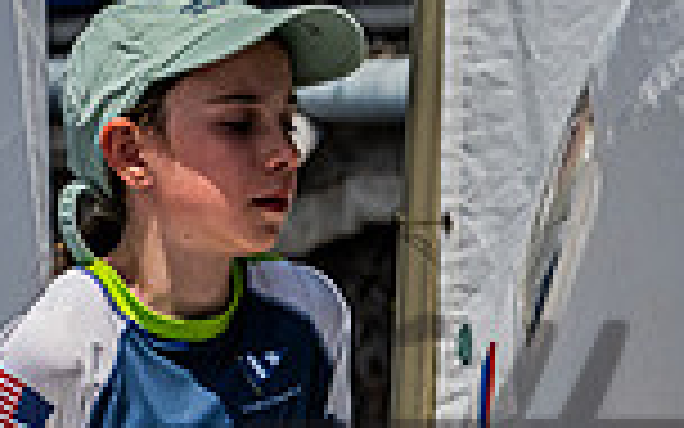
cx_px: 164
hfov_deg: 3.6
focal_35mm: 589
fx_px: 10980
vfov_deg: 2.2
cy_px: 490
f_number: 7.1
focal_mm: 130
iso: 1000
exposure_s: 1/8000
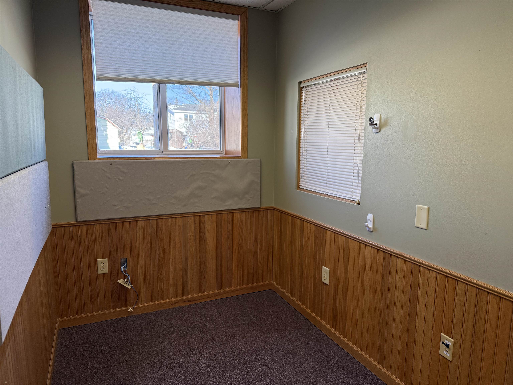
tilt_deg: -7.7
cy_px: 192
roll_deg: -0.7
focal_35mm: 24
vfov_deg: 56.8
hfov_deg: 71.6
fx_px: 356
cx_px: 256
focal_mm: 6.76
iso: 160
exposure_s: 1/237
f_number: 1.78
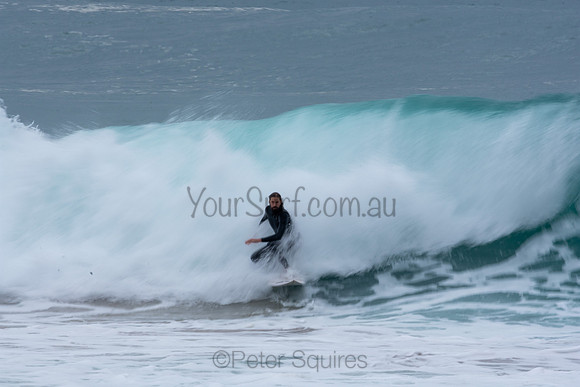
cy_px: 194
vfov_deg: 1.8
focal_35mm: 750
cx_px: 290
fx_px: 12086
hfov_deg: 2.7
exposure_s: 1/25
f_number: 29
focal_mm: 500
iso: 100
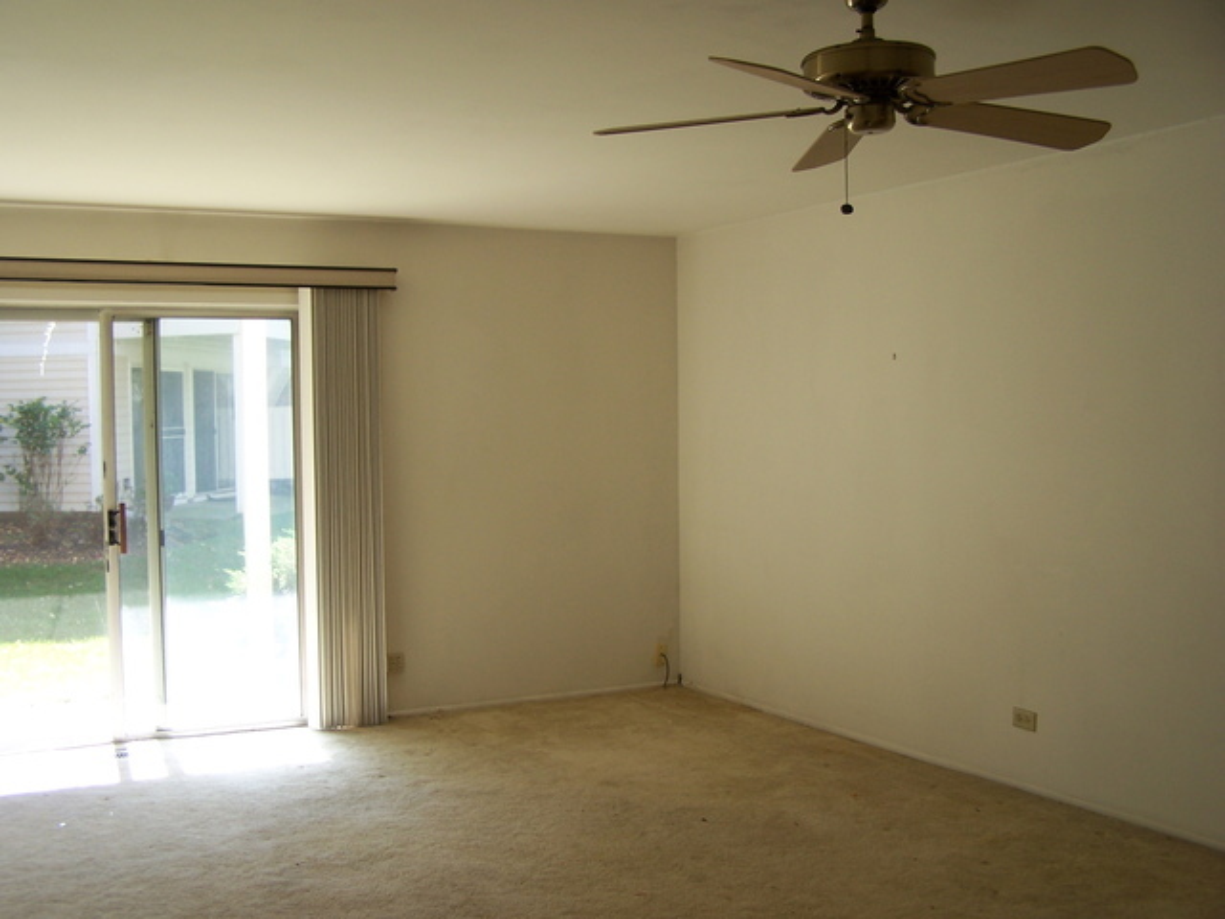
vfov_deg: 37.7
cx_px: 612
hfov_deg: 49.0
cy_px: 460
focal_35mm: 38
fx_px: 1345
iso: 80
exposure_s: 1/60
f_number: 2.8
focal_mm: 6.3
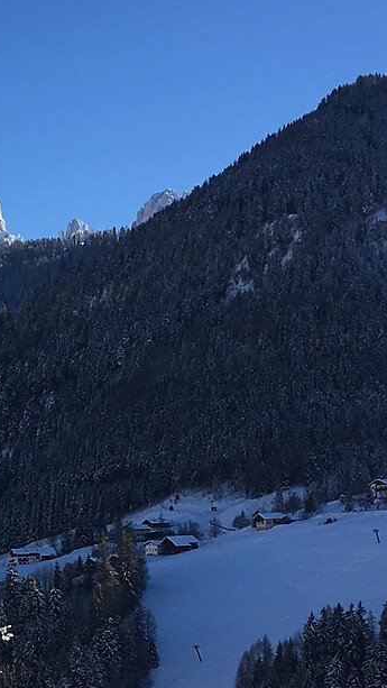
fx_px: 1805
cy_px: 625
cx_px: -375
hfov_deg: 11.2
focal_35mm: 99
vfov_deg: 21.1
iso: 25
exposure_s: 1/2849
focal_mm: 4.15
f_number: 2.2
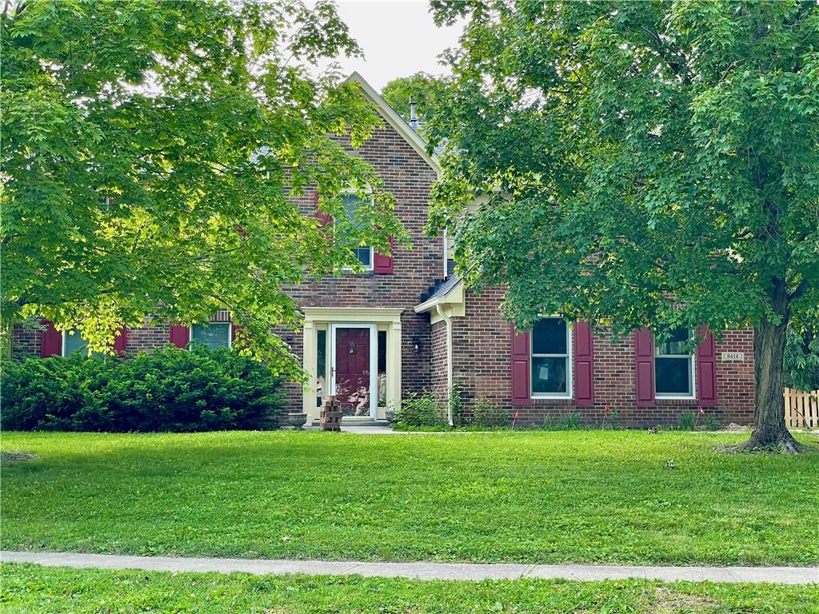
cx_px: 410
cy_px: 307
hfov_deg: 36.8
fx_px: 1230
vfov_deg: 28.0
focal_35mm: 52
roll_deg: +0.3
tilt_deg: +4.8
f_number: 2
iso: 25
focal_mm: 6
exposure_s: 1/143
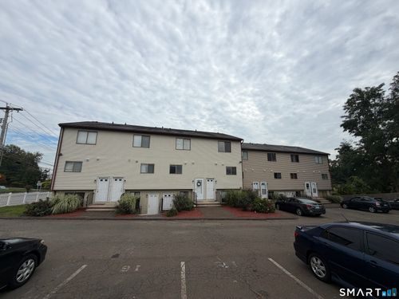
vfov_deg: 85.7
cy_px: 150
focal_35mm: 14
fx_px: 161
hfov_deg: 102.1
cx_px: 200
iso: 20
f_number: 2.2
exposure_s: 1/985
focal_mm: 2.22
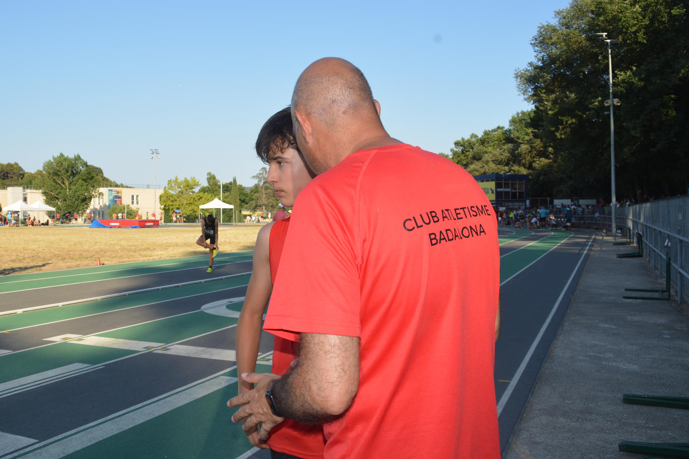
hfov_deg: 58.4
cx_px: 287
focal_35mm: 32
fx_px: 612
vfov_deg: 41.1
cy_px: 209
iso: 100
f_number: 8
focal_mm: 18
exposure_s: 1/200
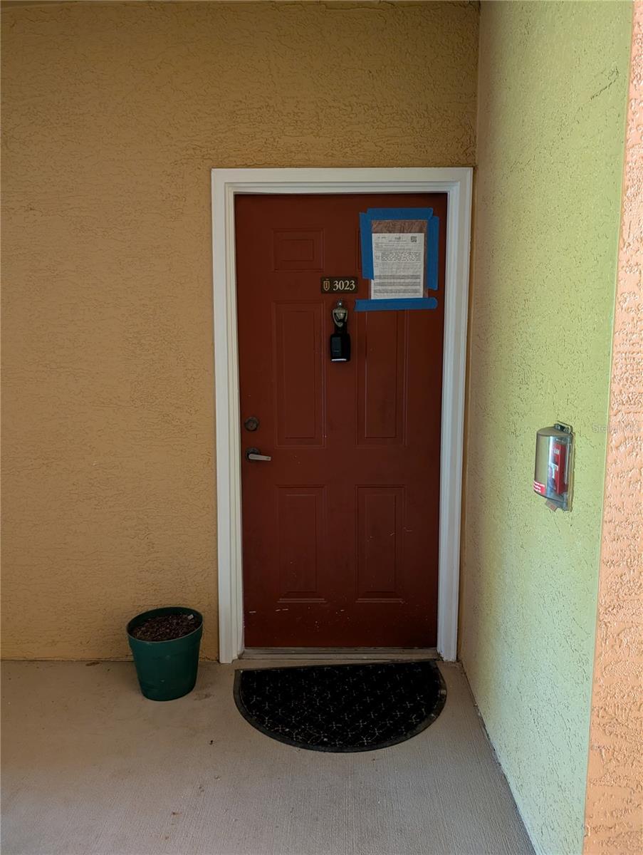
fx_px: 593
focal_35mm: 24
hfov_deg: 56.9
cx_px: 322
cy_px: 428
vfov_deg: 71.5
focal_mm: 6.9
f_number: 1.68
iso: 628
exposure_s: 1/23.8
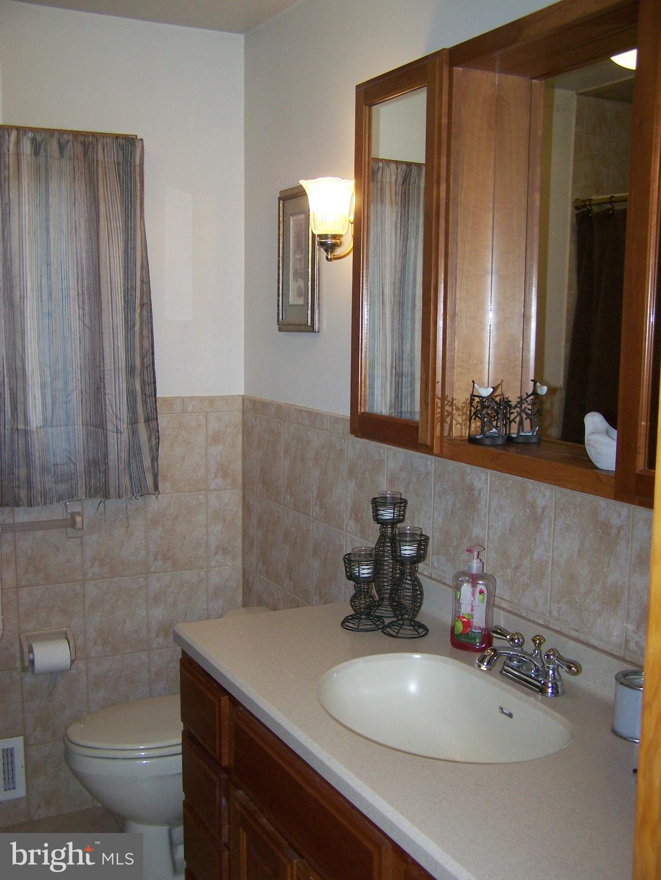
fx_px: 966
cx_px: 330
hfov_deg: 37.8
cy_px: 440
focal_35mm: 38
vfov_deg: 48.9
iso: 160
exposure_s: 1/60
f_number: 2.8
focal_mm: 6.3
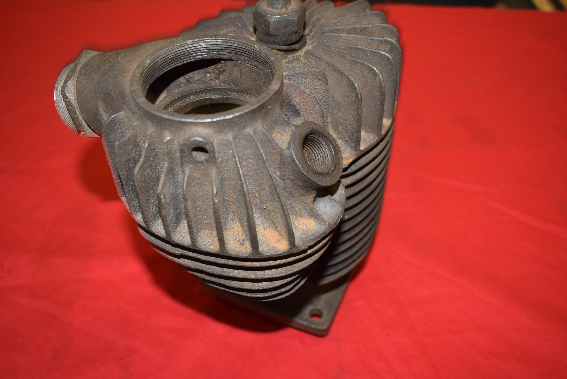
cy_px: 190
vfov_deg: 36.9
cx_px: 284
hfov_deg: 53.1
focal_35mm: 36
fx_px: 567
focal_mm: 24
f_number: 5.6
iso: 400
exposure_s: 1/60
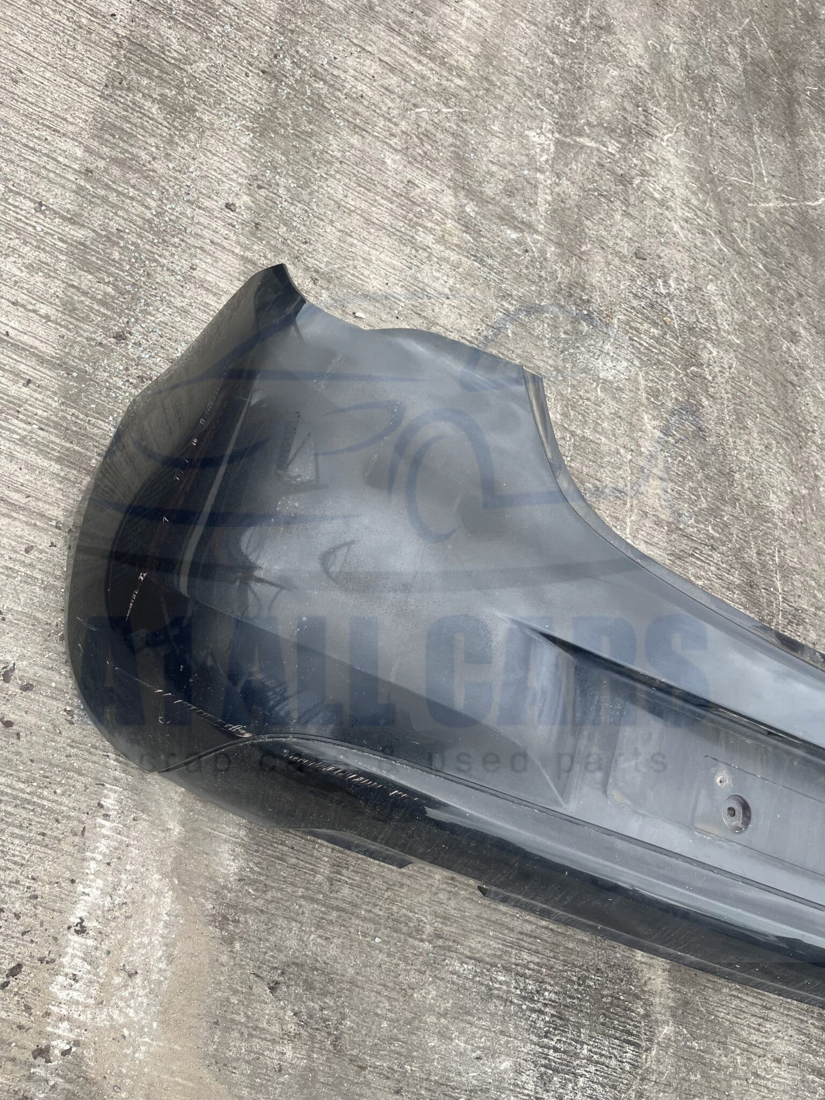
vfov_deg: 67.3
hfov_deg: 53.1
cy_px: 550
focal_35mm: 26
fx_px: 826
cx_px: 412
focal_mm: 5.1
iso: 50
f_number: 1.6
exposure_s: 1/378
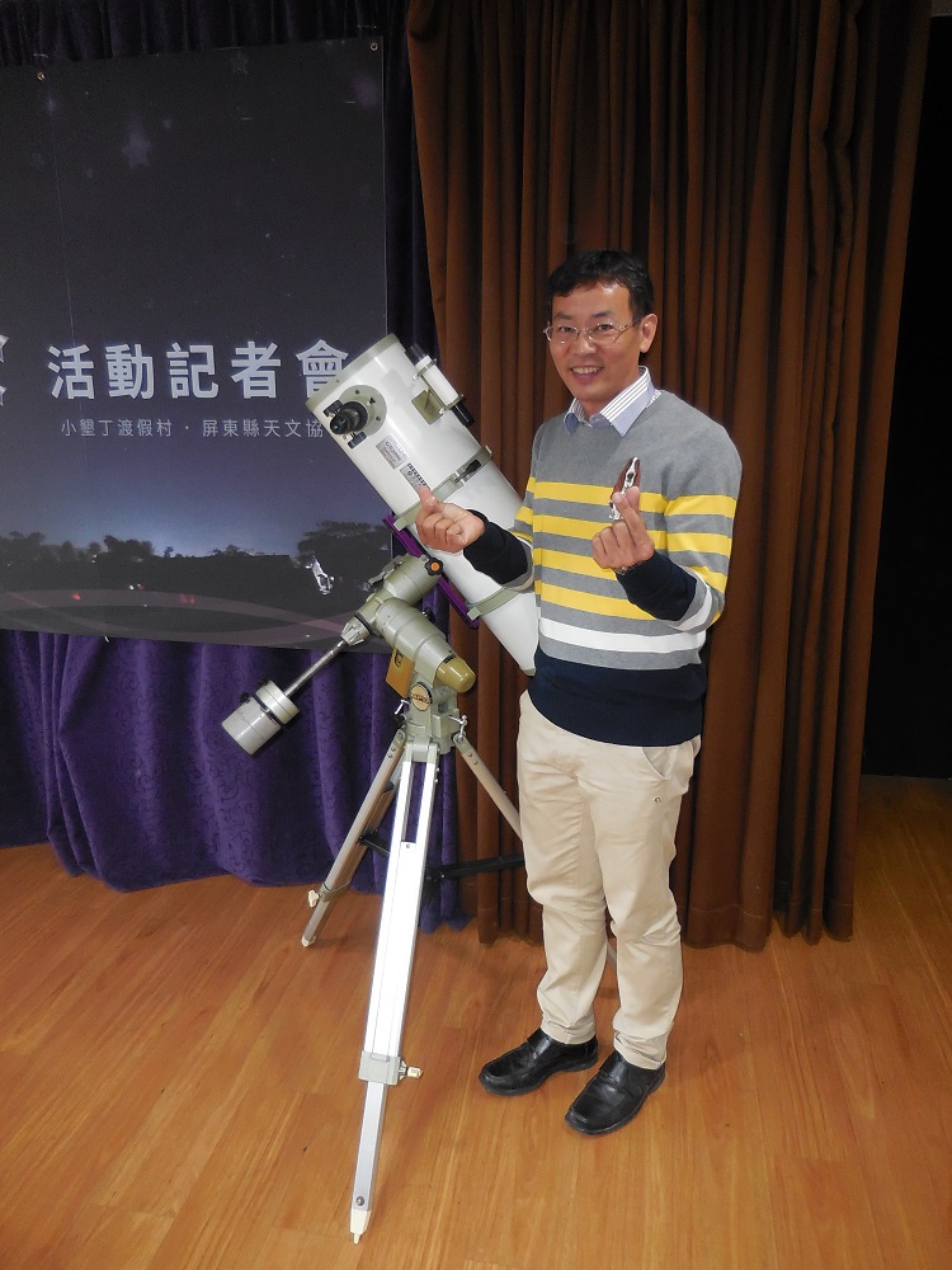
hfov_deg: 54.9
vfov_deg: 69.4
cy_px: 635
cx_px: 476
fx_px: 917
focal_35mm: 25
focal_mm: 4.5
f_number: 3.3
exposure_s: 1/25
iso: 400
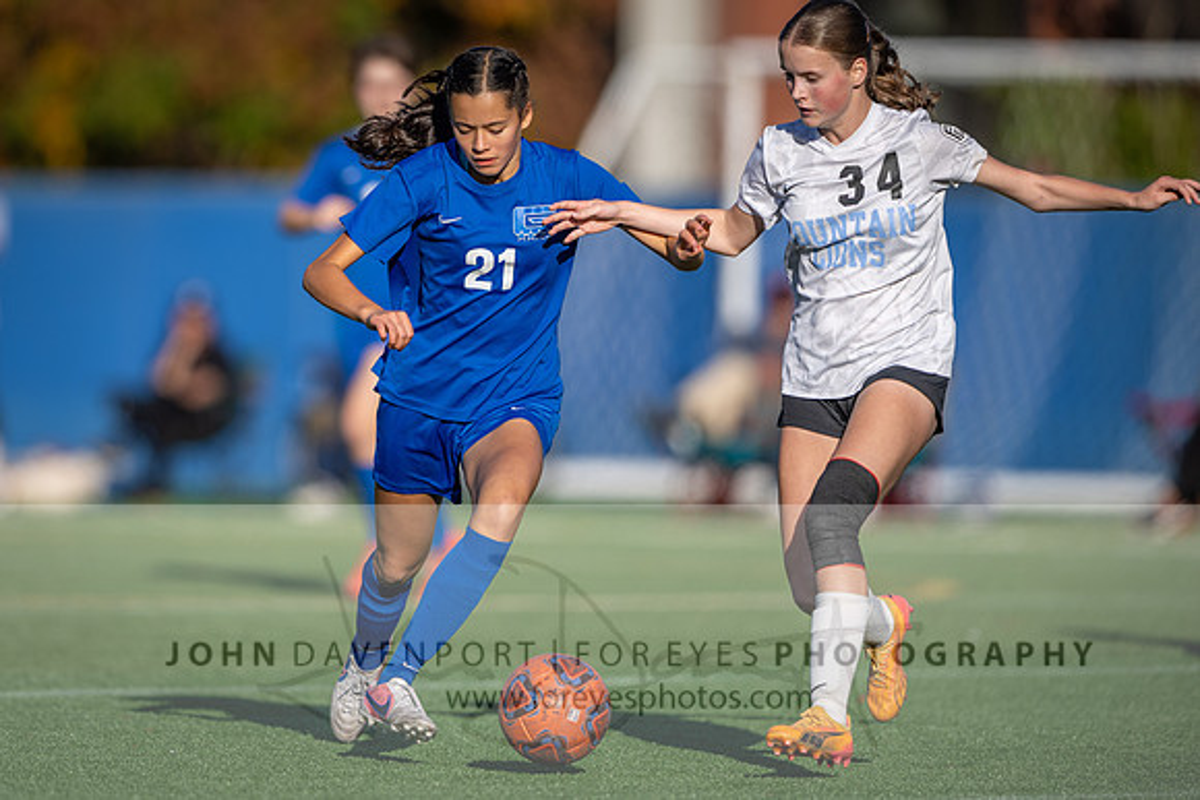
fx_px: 17595
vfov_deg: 2.6
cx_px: 408
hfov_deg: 3.9
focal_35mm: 528
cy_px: 330
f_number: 2.8
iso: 100
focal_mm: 400
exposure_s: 1/2000
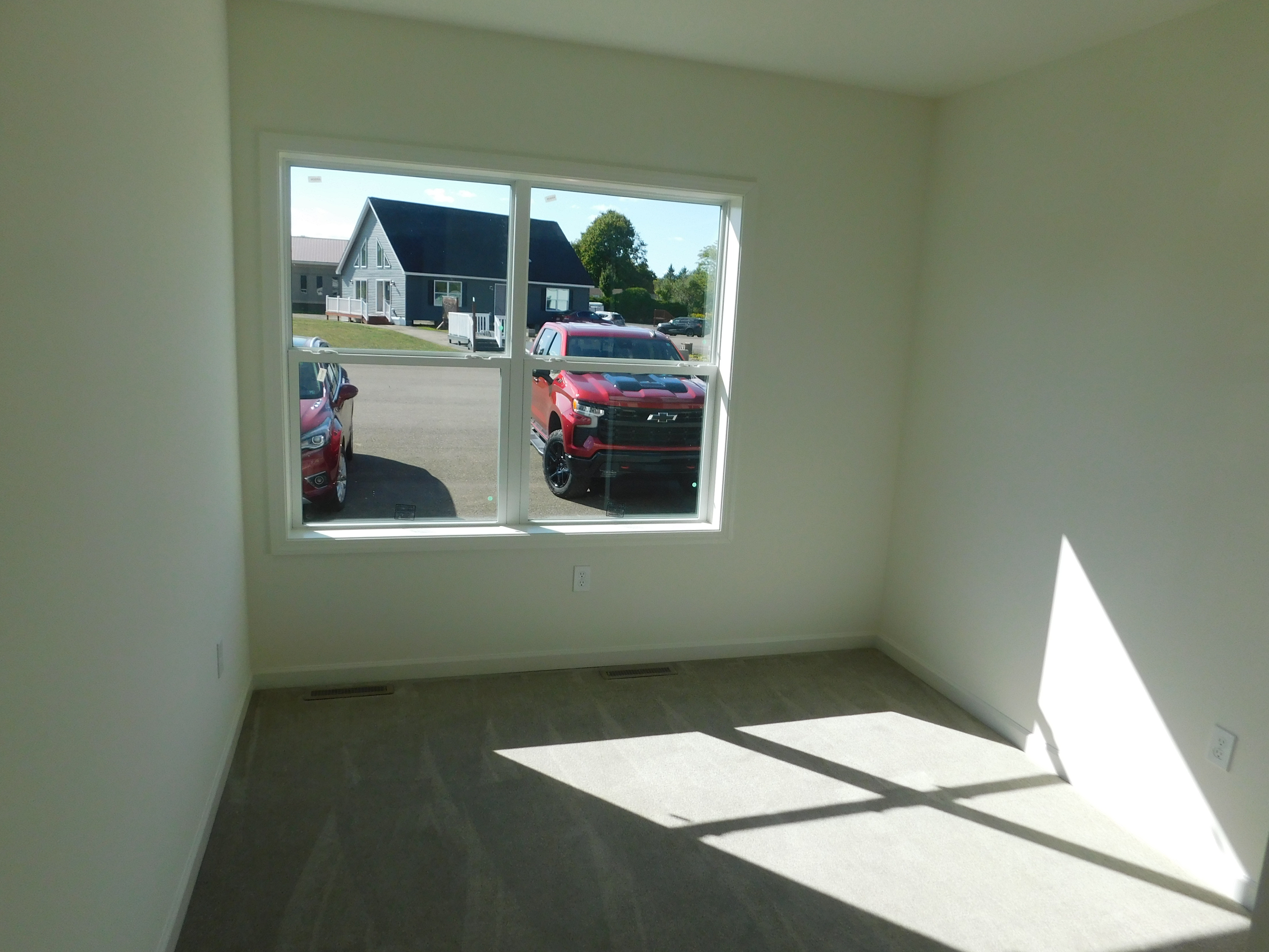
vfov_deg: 56.8
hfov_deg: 71.6
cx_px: 651
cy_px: 483
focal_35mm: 24
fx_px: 880
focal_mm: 4
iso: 125
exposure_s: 1/800
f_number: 3
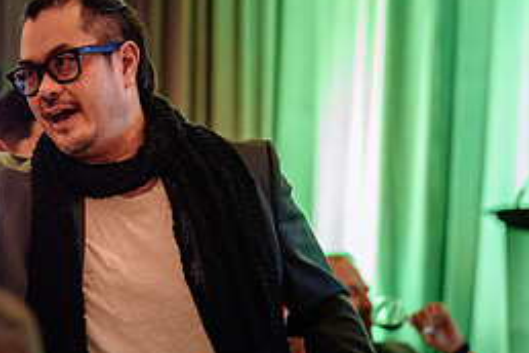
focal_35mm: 193
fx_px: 2836
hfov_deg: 10.6
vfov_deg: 7.1
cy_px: 190
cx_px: -4
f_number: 2.8
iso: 3200
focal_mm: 86
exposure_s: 1/100
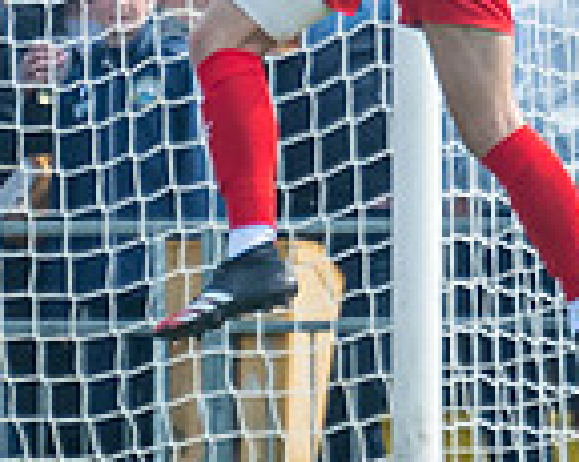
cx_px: 333
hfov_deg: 1.0
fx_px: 34369
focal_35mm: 2007
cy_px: -249
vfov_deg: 0.8
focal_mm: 270
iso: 400
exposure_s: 1/2500
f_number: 4
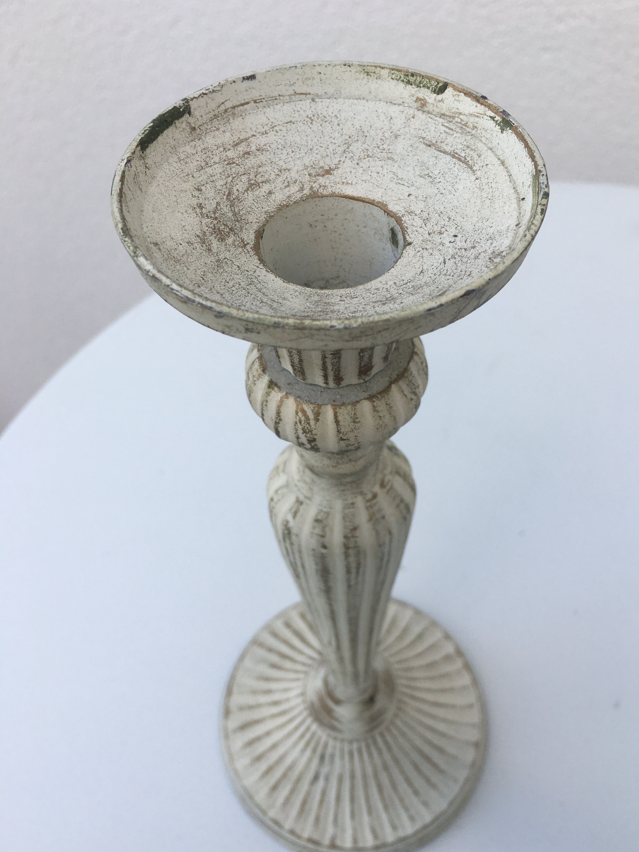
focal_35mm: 31
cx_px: 335
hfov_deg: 45.4
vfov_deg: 58.3
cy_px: 441
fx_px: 763
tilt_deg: -51.9
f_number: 2.2
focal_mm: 4.15
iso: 25
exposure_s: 1/326
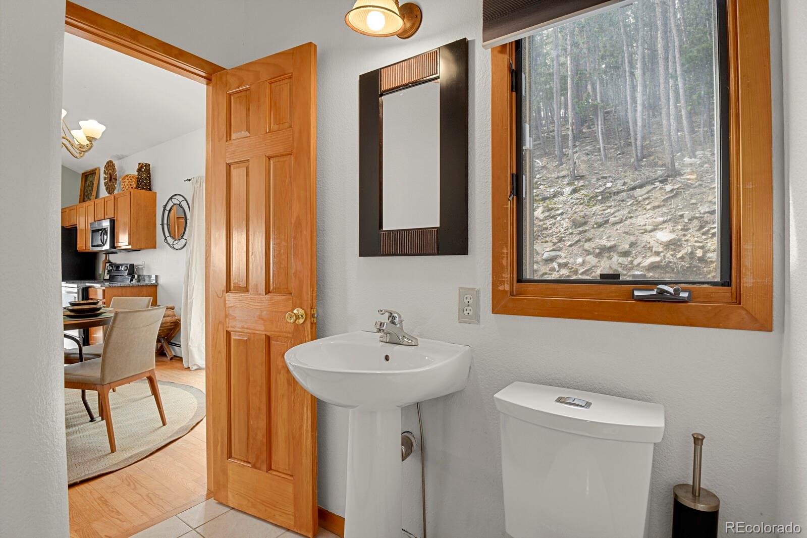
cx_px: 404
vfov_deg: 70.4
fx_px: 381
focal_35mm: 17
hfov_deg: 93.3
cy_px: 269
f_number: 8
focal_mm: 17
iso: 7200
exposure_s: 1/20
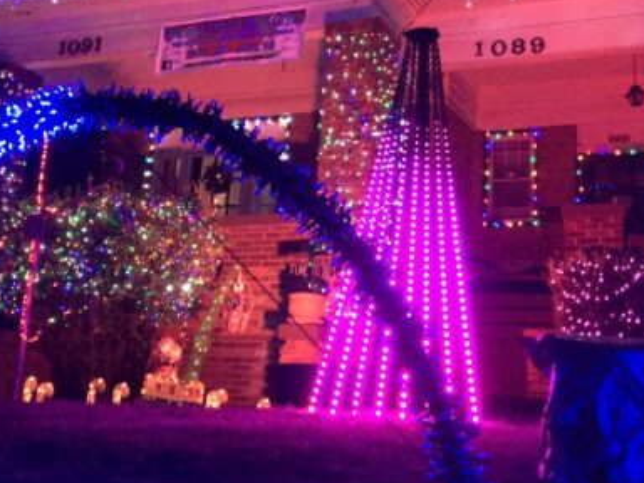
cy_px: 126
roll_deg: -6.3
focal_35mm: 58
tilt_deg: +19.2
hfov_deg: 33.2
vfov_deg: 25.0
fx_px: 1079
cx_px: 295
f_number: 2.2
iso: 125
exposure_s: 1/4
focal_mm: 4.15
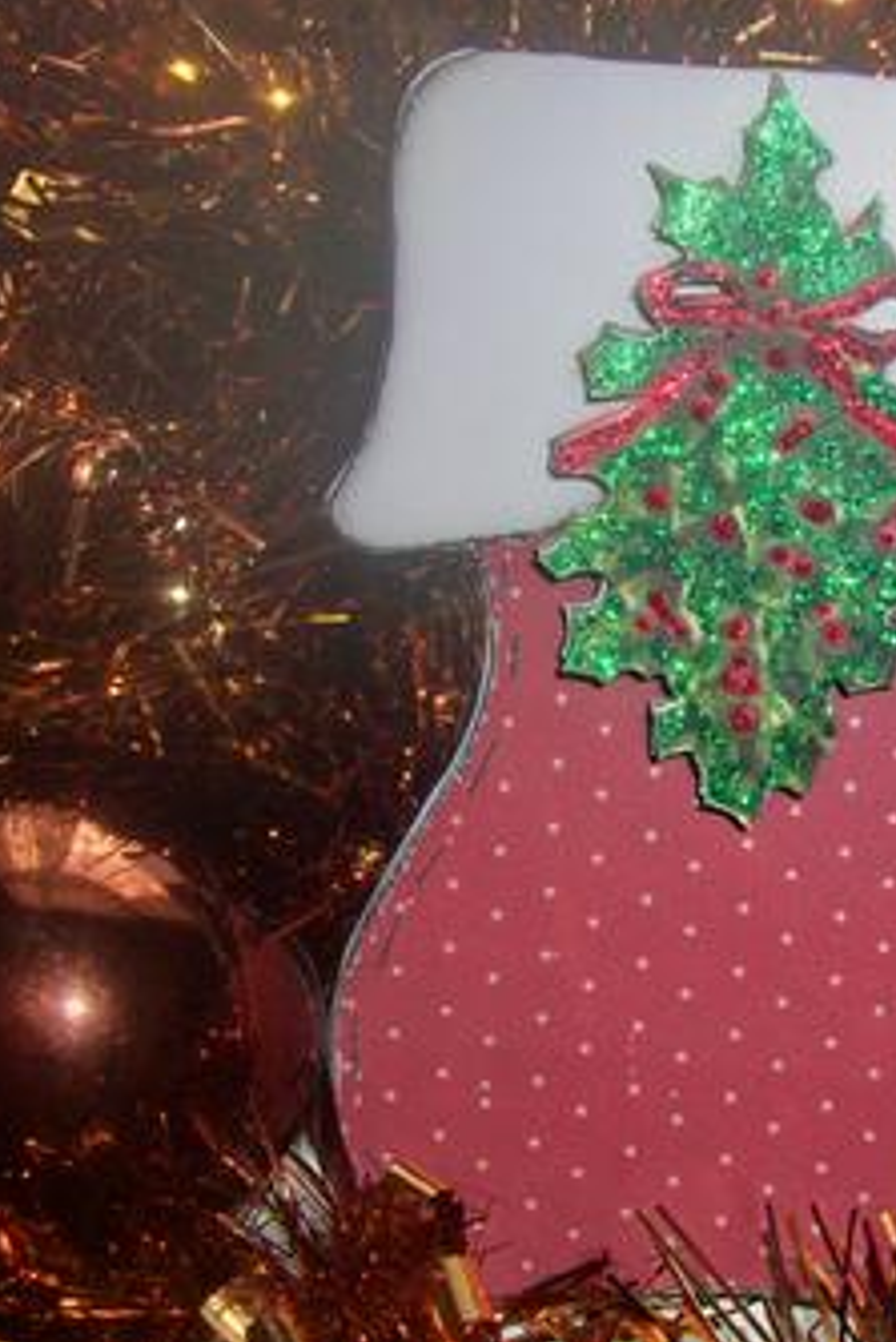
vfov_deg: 28.8
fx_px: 2610
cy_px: 667
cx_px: 816
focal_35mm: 70
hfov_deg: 19.1
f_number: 4
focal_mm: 8.8
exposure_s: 1/40
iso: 80
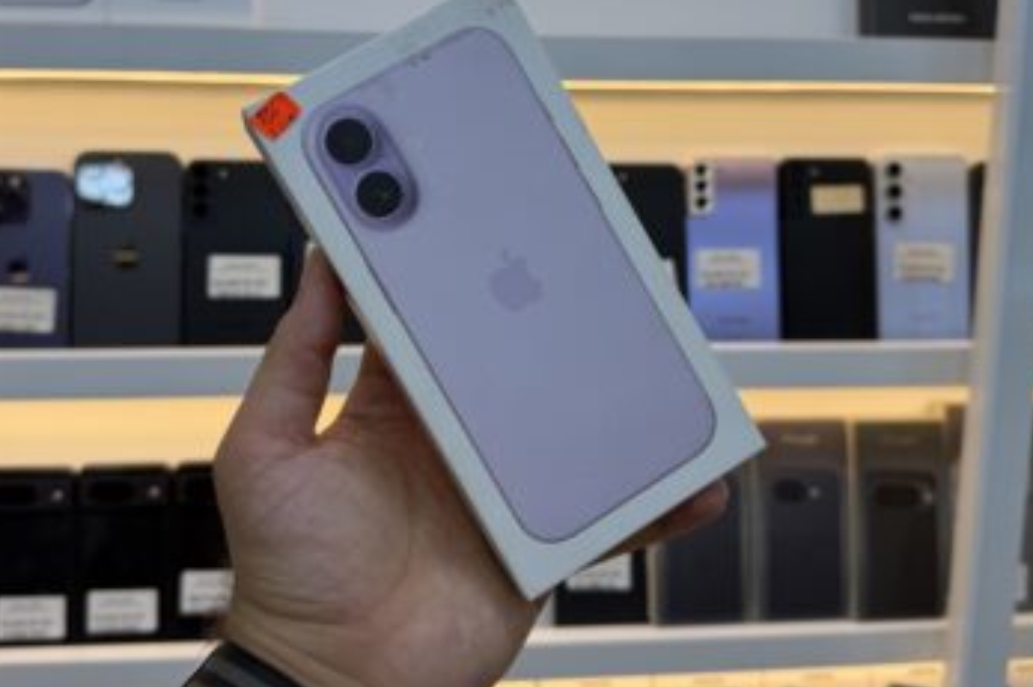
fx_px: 1032
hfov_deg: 53.1
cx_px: 490
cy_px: 297
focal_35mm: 36
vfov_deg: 36.8
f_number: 1.78
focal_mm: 6.76
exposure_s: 1/702
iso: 80
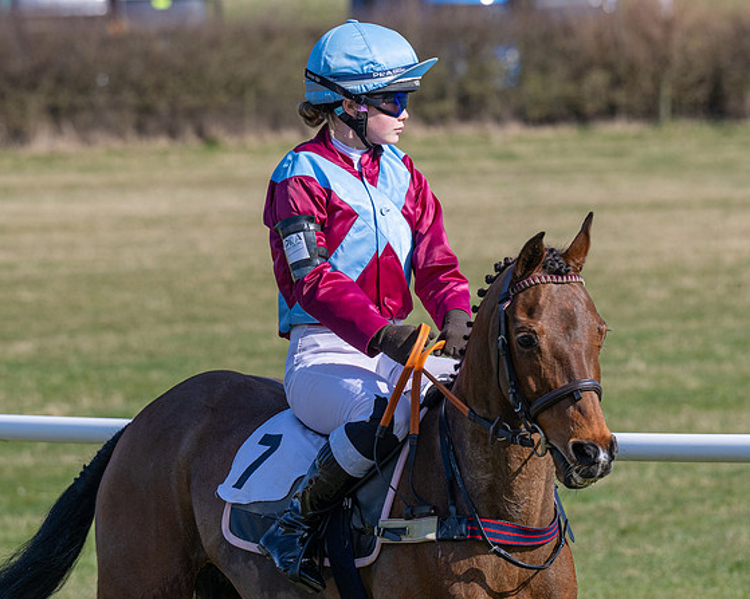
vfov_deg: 4.9
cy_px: 269
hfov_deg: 6.2
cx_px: 323
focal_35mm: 313
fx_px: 6946
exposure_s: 1/1600
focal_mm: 150
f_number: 5
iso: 200
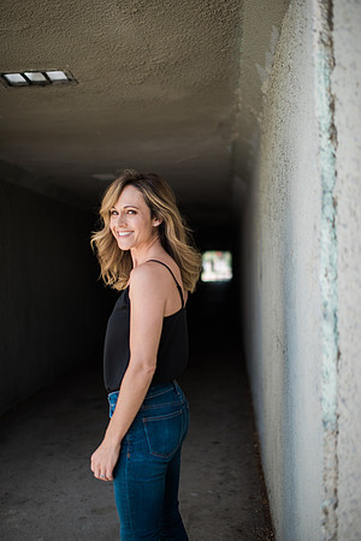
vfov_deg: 54.4
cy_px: 270
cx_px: 180
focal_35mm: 35
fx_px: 526
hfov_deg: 37.9
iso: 100
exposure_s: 1/800
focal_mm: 35
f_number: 1.4
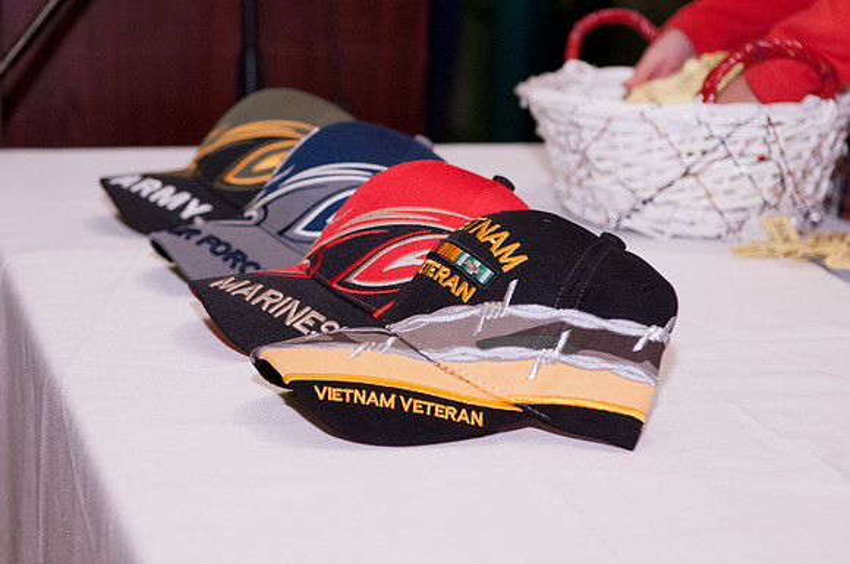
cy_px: 282
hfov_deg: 24.6
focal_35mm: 82
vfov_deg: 16.5
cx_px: 425
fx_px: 1945
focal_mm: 55
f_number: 4
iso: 1250
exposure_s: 1/100
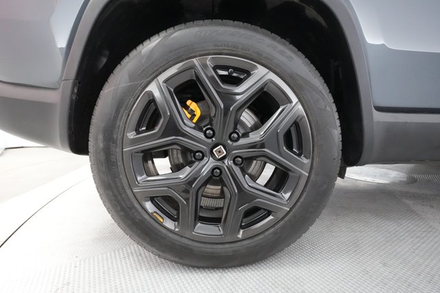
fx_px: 208
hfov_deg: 93.3
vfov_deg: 70.5
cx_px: 220
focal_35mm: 17
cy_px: 146
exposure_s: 1/100
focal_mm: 17
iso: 16000
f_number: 5.6
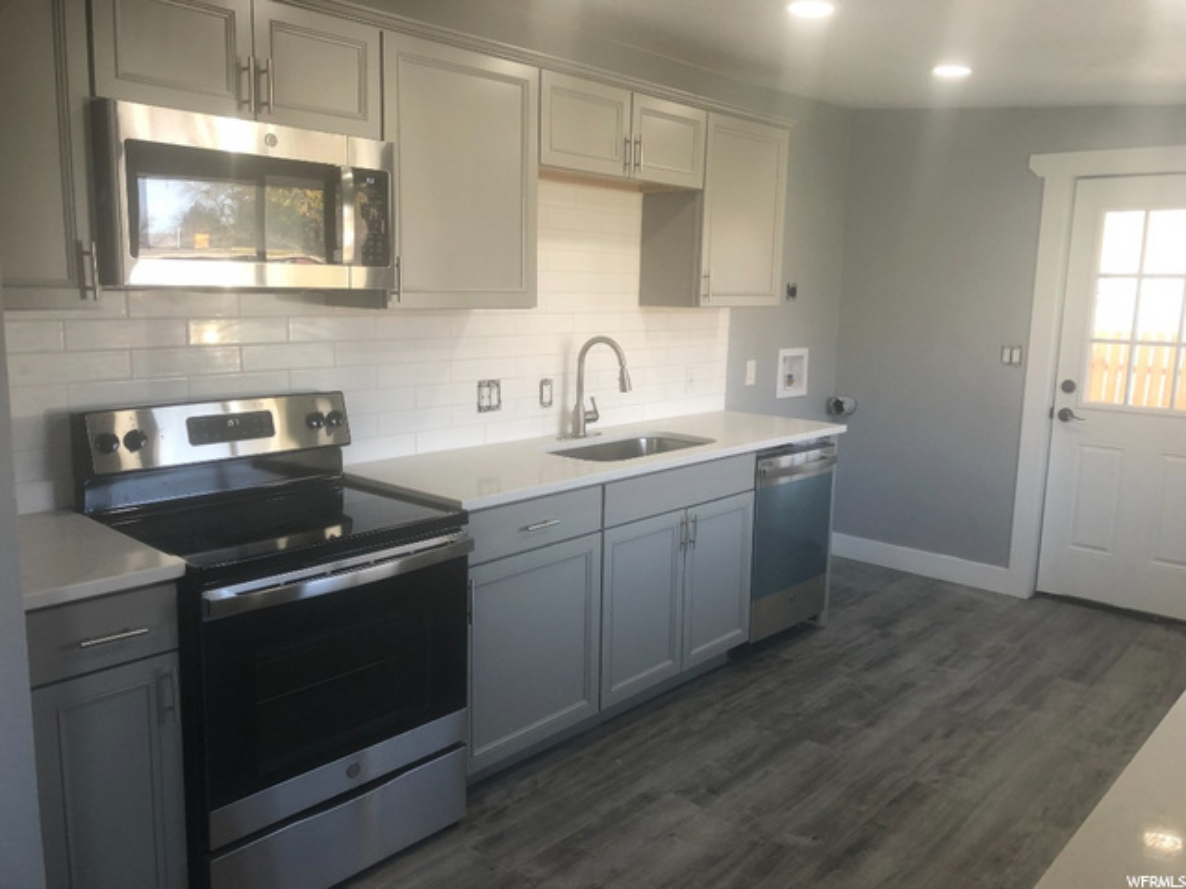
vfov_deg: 49.7
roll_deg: -0.3
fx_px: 959
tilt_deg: -8.5
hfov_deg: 63.4
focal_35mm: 28
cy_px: 444
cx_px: 593
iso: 25
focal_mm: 4
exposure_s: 1/40
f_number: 1.8
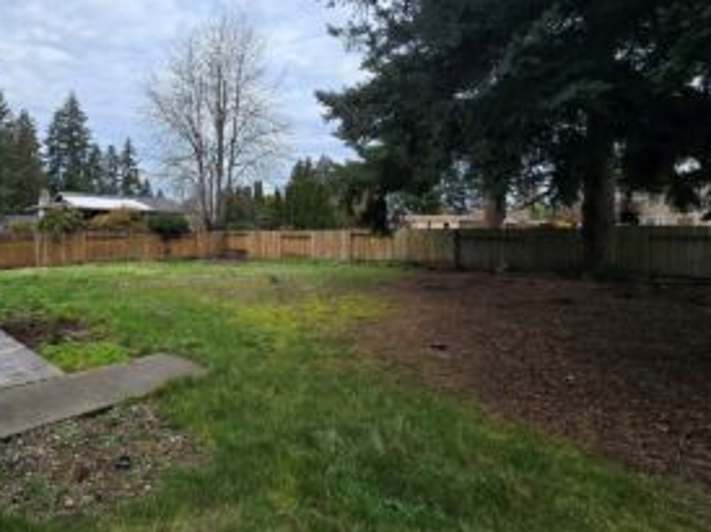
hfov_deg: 81.7
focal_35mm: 19
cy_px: 221
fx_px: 390
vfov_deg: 68.1
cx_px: 234
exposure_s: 1/701
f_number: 2.2
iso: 50
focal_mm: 2.2
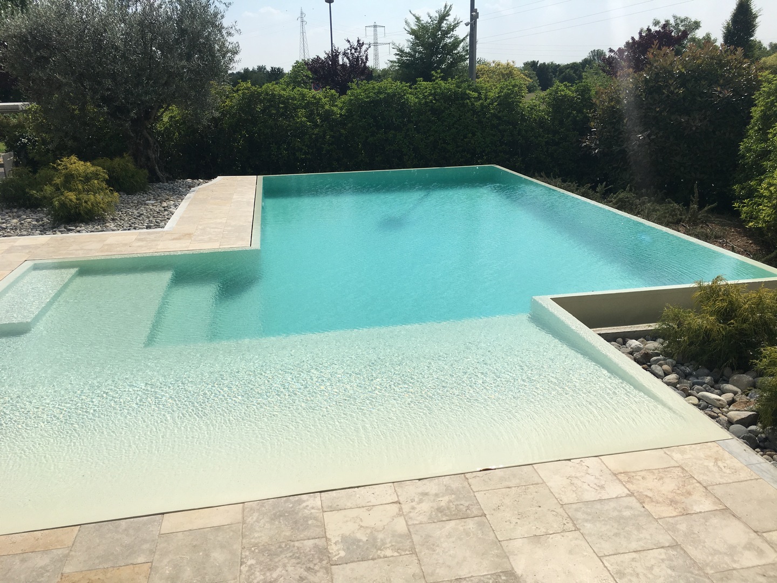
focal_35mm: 29
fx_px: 651
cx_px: 388
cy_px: 292
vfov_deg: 48.2
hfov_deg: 61.7
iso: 25
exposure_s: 1/4049
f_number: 2.2
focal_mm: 4.15
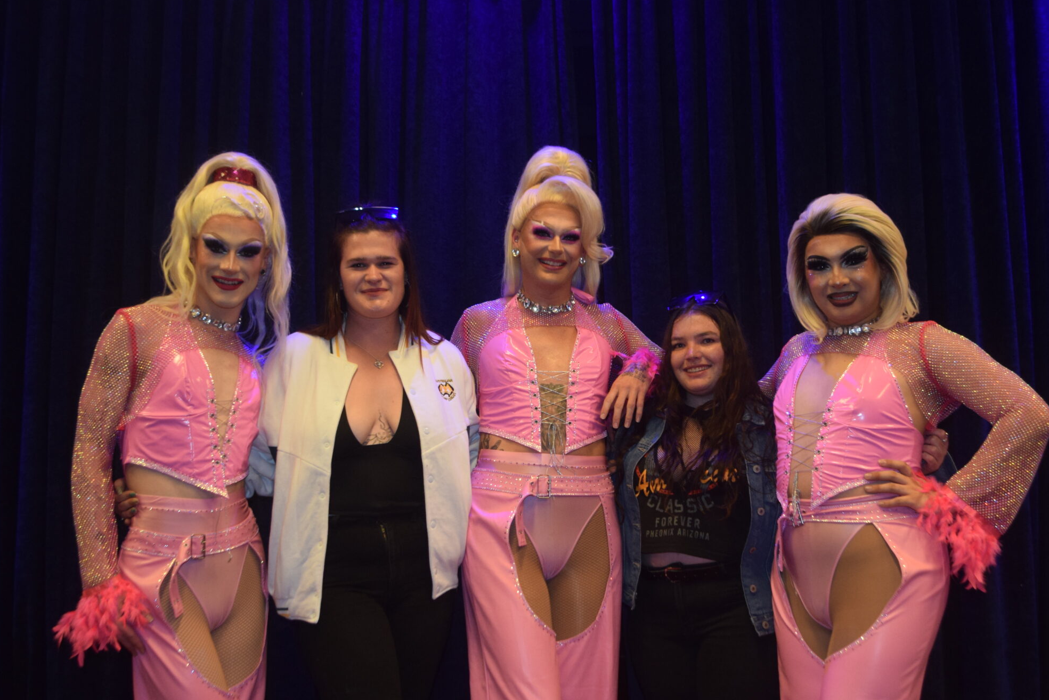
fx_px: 1136
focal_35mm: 39
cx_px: 591
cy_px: 435
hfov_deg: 49.4
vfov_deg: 34.1
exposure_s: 1/60
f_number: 3.8
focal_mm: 20
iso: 900
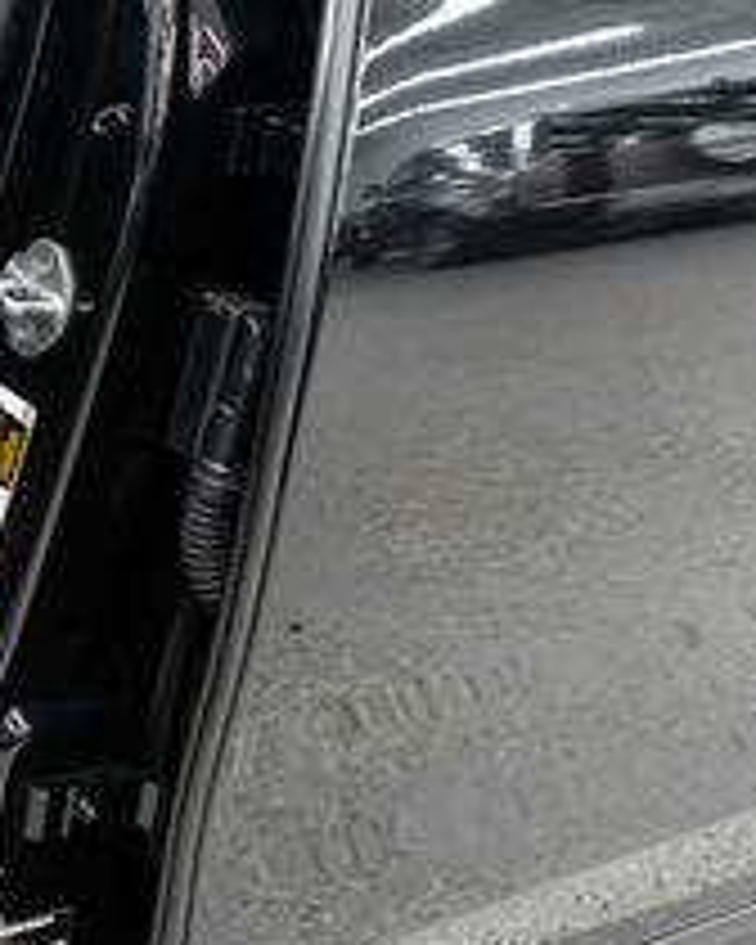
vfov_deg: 23.1
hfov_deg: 16.8
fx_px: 2237
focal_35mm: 80
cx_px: -472
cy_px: 56
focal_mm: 28
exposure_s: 1/40
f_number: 3.2
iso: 800
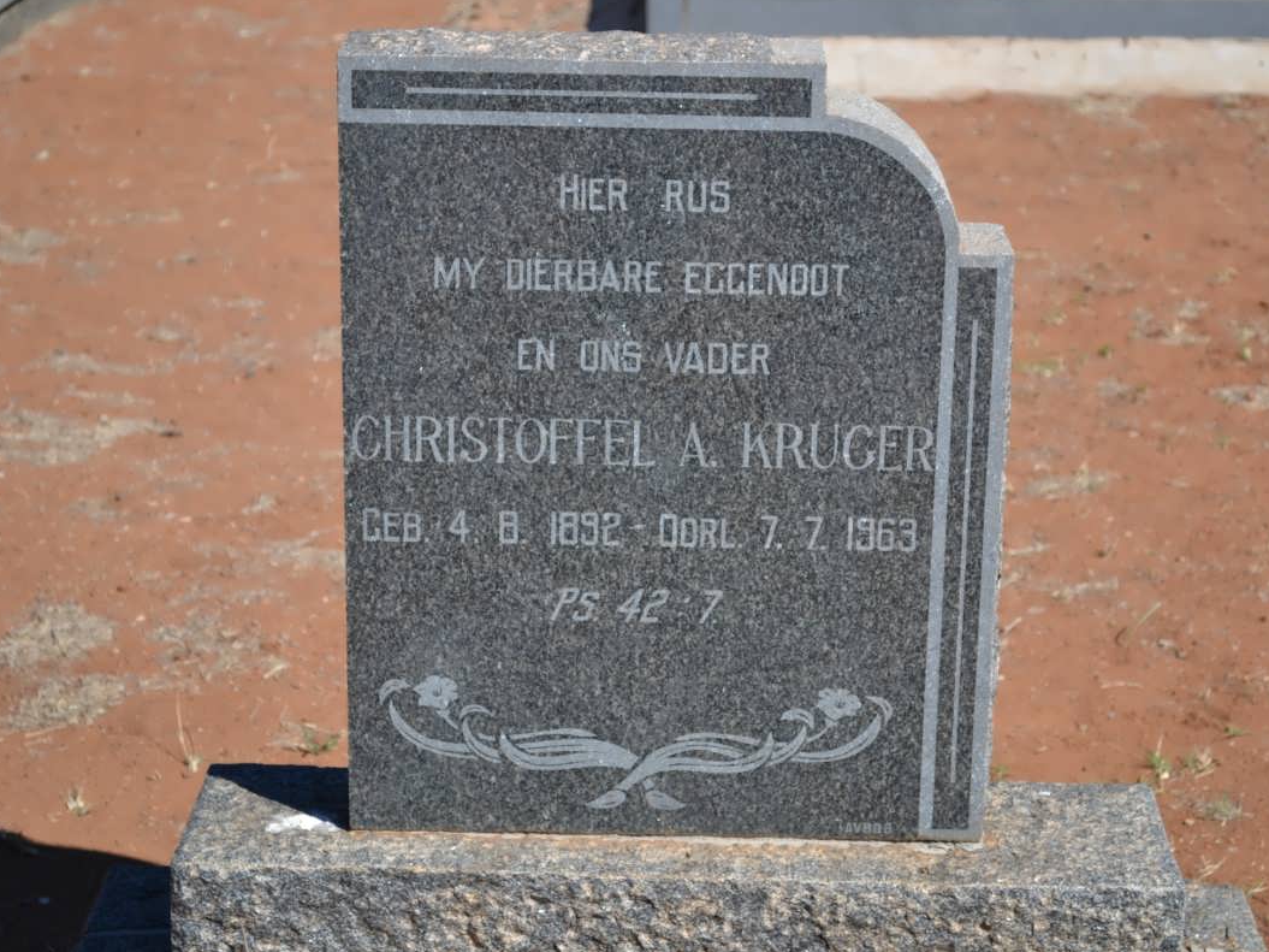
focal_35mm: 82
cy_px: 474
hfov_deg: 23.8
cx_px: 656
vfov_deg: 18.0
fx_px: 3006
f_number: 5.6
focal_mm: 50
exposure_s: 1/125
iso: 110
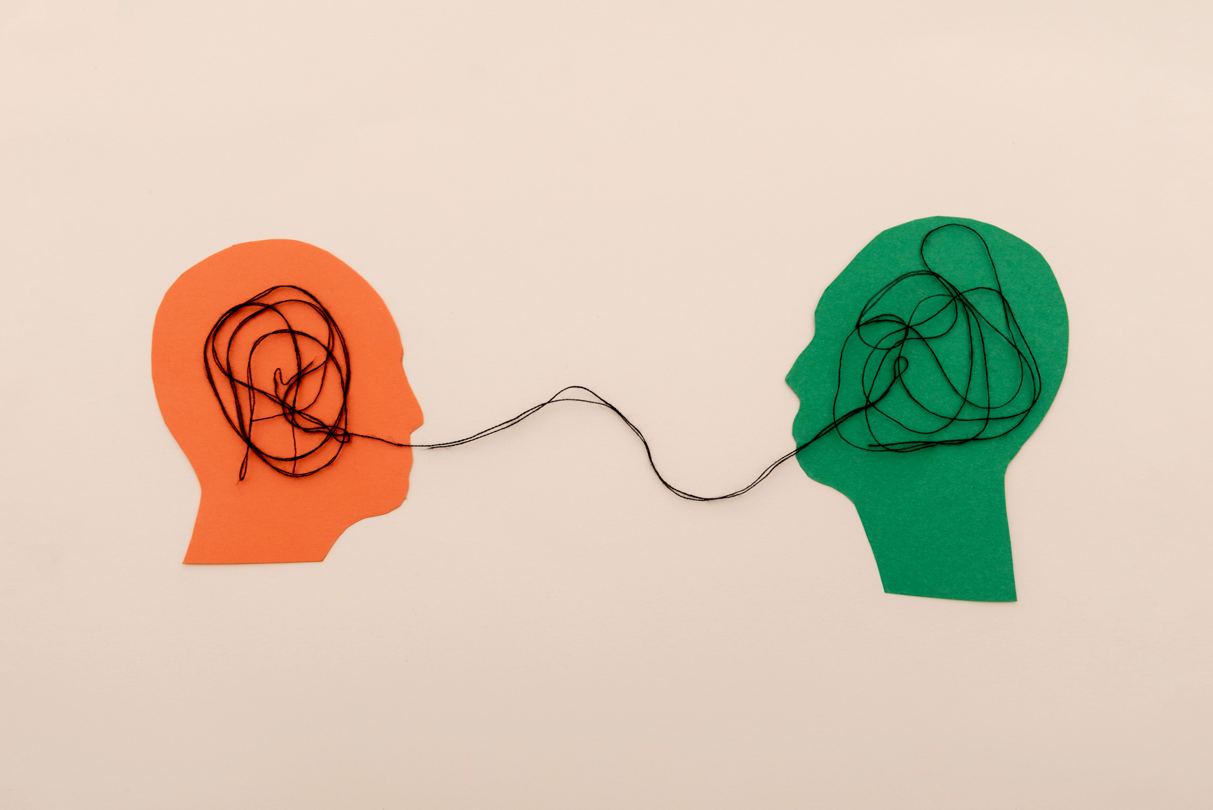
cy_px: 405
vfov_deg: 19.5
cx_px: 606
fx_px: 2359
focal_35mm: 70
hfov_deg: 28.8
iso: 400
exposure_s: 1/200
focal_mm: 70
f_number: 4.5
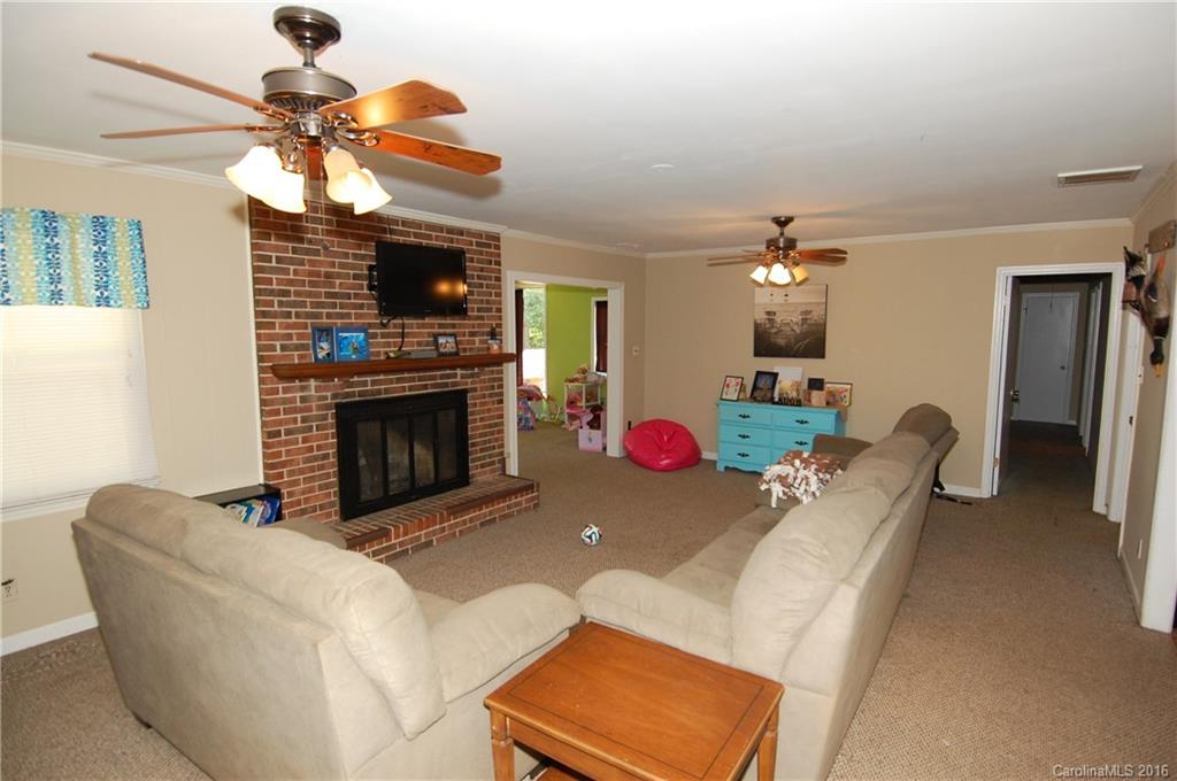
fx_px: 588
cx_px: 588
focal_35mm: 18
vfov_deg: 67.2
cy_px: 390
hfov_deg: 90.1
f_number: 4
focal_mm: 12
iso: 400
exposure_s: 1/60
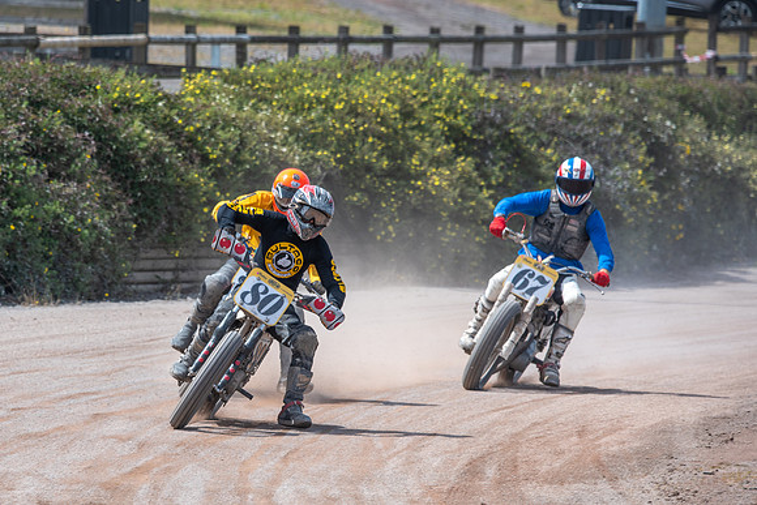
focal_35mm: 535
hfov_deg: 3.9
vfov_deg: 2.6
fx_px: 11258
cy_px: 318
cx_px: 247
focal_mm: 390
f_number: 8
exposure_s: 1/320
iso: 100
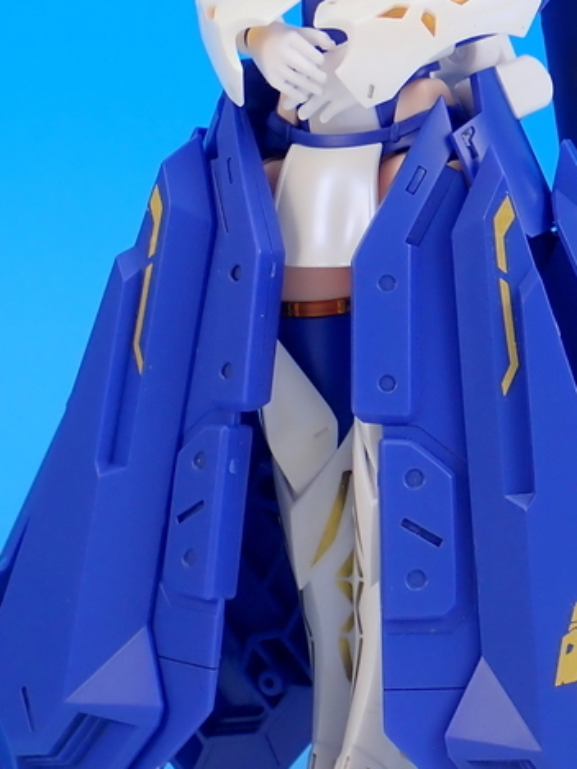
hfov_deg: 8.3
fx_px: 3976
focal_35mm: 179
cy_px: 269
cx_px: 418
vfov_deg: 11.0
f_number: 16
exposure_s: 1.3
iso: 100
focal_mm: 14.62
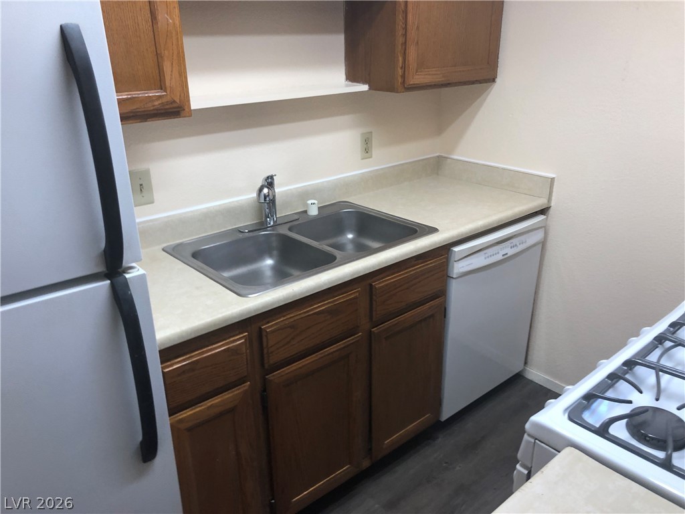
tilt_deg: -22.1
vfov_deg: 49.7
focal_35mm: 28
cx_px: 342
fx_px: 554
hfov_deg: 63.4
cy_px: 257
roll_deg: +1.0
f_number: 1.8
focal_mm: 3.99
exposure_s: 1/40
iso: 32
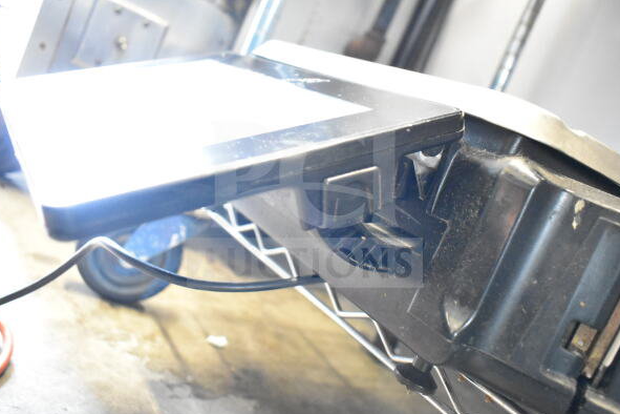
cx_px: 304
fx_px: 560
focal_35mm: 33
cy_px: 204
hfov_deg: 57.9
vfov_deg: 40.5
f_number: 3.8
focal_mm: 21
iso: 10000
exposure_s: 1/30
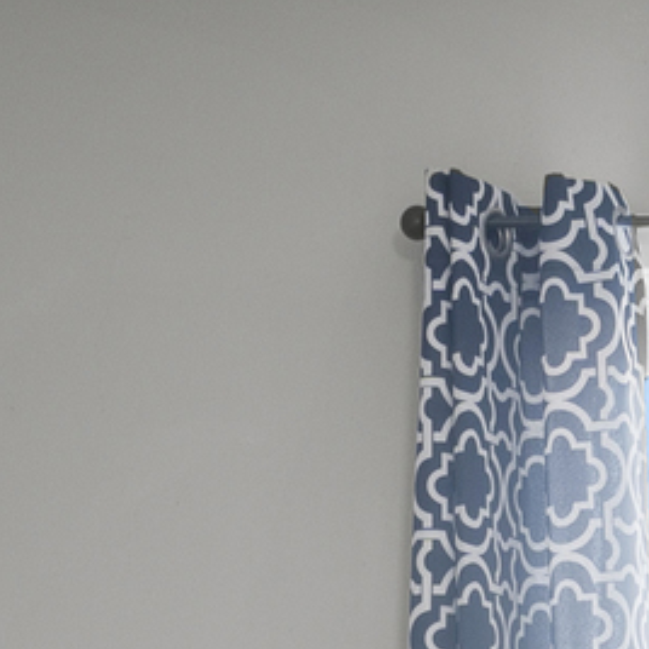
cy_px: 1184
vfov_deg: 10.5
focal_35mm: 156
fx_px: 3309
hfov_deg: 11.2
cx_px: 533
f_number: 9
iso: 250
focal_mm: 16
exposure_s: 2
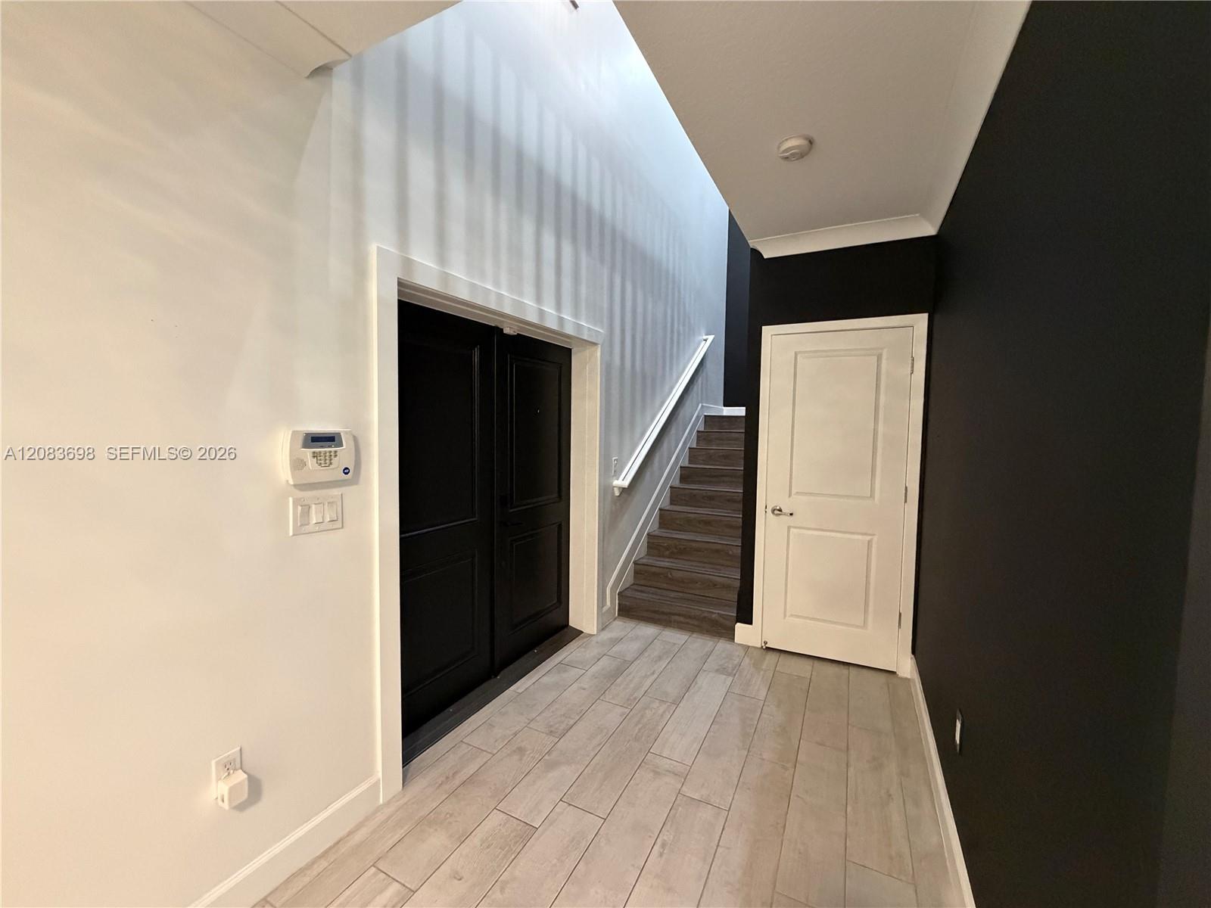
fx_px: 490
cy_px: 454
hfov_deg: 102.1
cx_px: 606
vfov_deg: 85.7
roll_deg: -0.3
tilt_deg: -3.8
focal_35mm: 14
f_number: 2.2
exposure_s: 1/60
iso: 800
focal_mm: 2.22
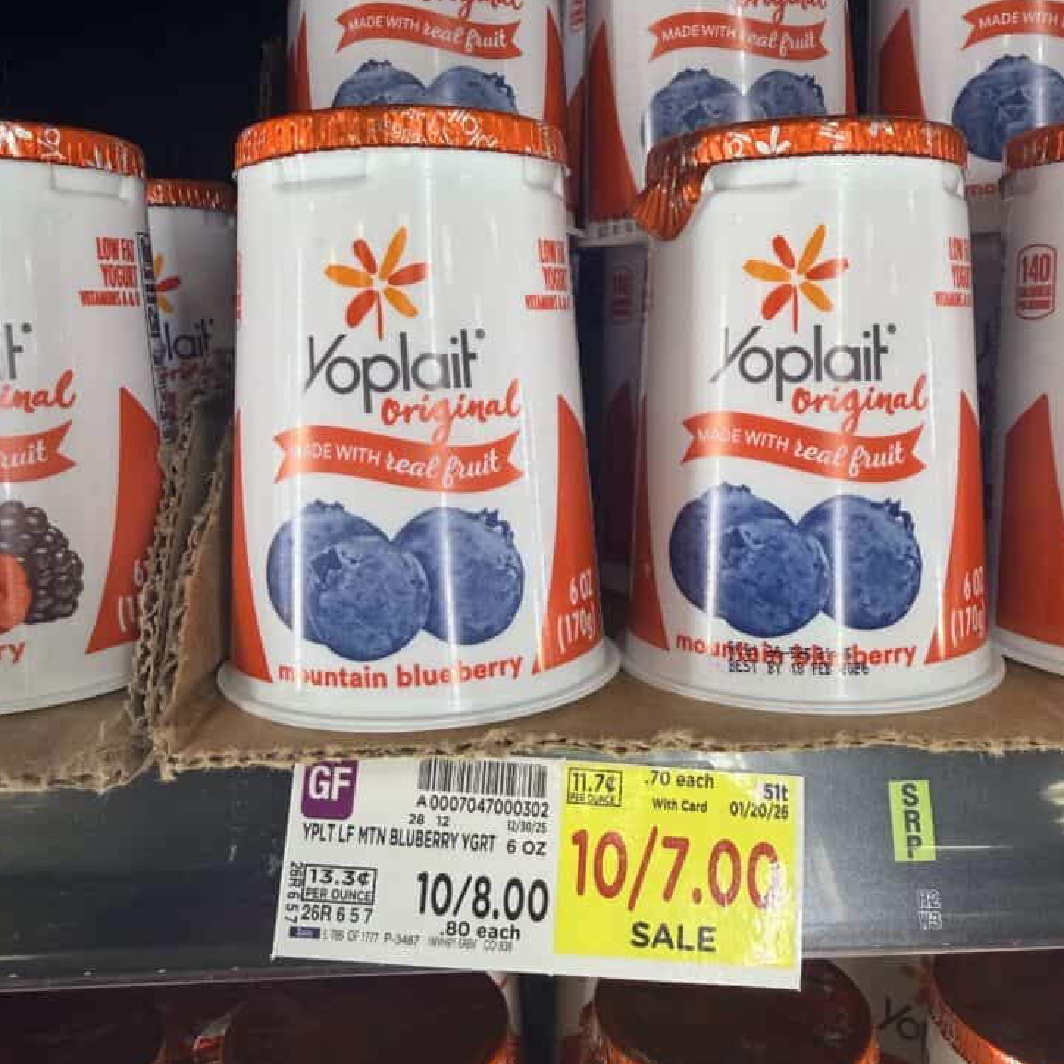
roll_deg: -0.4
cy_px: 531
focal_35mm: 30
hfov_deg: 54.0
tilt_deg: -10.5
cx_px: 554
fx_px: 1043
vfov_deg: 54.0
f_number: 2.2
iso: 125
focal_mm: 2.22
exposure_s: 1/121
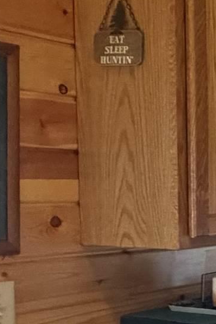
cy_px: 224
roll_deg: -0.7
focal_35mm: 82
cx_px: 504
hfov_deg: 13.0
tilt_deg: -1.5
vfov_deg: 24.6
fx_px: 738
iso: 800
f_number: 2.2
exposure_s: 1/60
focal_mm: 2.22
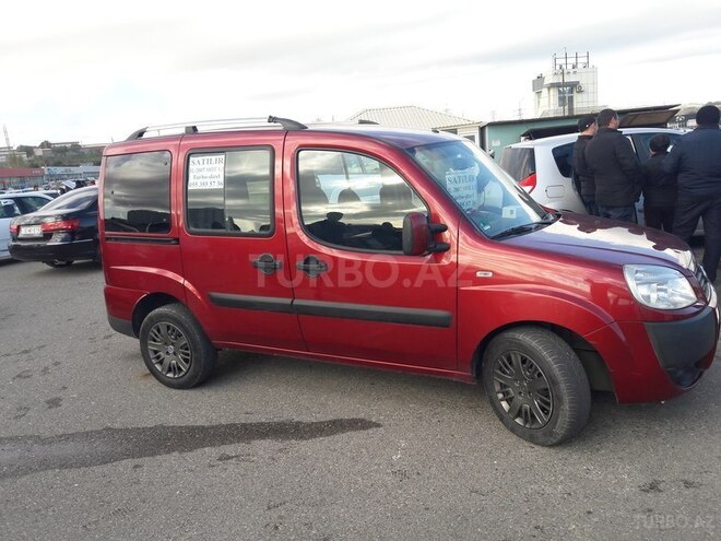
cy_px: 270
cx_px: 360
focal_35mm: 28
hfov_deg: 63.4
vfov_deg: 49.7
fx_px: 583
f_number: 1.9
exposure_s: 1/452
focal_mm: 3.7
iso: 40
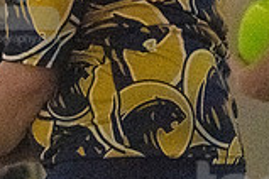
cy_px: -15
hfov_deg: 2.4
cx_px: 8
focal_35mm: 848
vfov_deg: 1.6
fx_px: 6336
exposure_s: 1/1250
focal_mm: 155
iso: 10000
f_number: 4.5
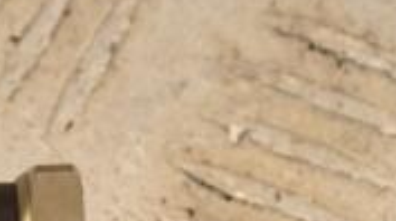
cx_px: -22
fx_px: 5870
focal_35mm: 560
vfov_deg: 2.2
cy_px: 239
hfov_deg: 3.9
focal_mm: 105
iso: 800
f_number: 8
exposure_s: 1/200
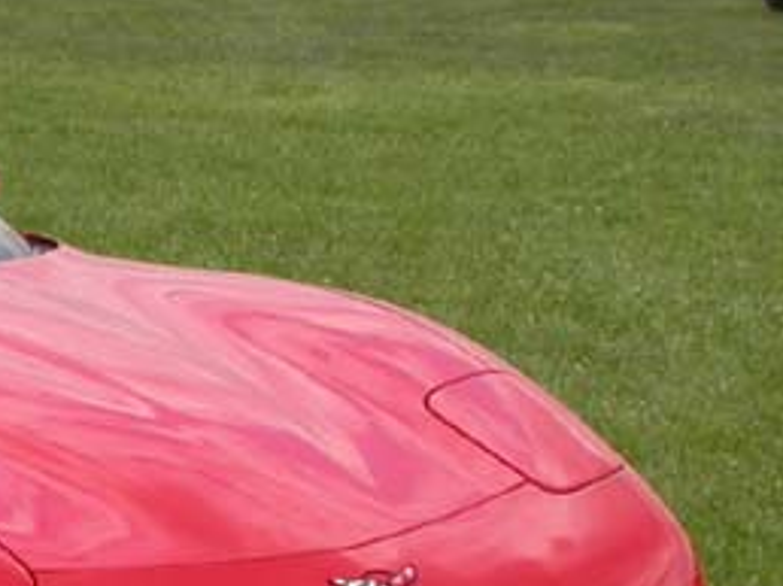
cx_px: -404
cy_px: 231
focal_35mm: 151
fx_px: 3412
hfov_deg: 12.4
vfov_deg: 9.8
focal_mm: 7.85
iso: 100
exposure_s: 1/287
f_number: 6.7
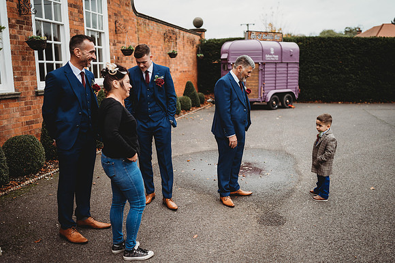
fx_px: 384
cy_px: 132
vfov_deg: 37.8
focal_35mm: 35
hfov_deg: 54.5
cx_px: 198
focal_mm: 35
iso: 100
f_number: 1.8
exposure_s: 1/320
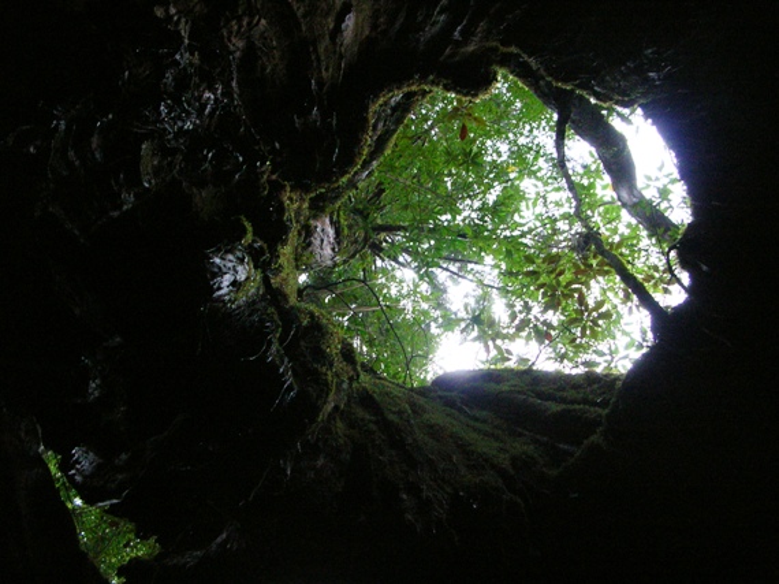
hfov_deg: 52.6
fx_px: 787
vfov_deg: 40.7
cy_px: 292
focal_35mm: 35
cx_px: 390
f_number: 2.8
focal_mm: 5.8
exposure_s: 1/192
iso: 200
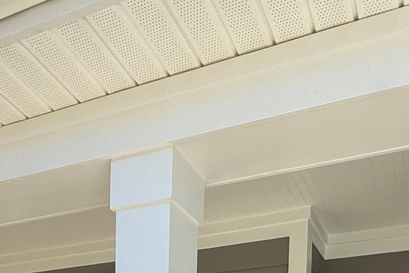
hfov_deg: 43.5
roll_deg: -1.8
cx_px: 229
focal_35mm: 45
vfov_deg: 22.0
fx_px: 511
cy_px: 456
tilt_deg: -0.2
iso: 64
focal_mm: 2.22
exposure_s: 1/1339
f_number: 2.2
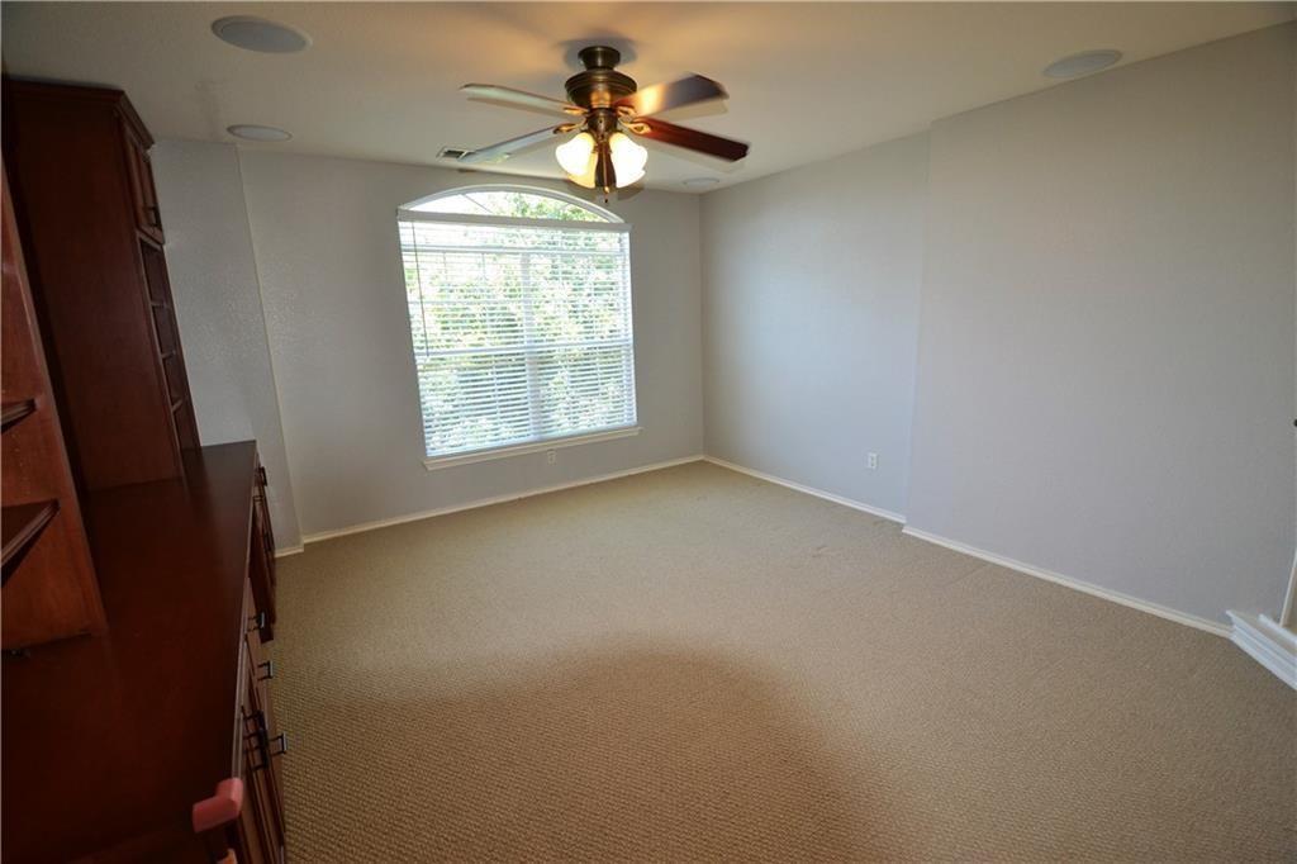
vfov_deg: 77.3
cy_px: 432
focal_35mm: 15
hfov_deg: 100.4
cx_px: 648
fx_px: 540
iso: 400
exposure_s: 1/100
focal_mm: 10
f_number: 4
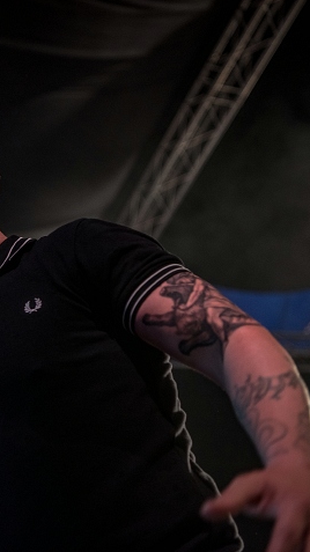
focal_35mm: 76
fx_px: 1112
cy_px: 277
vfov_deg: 27.9
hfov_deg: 15.6
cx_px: 7
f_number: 2.8
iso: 800
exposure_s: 1/100
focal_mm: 48
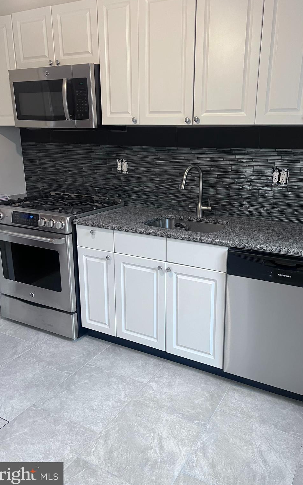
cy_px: 242
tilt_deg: -15.0
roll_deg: -1.1
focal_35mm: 28
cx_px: 168
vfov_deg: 66.5
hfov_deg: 44.5
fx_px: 370
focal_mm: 5.7
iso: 125
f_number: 1.5
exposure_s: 1/60
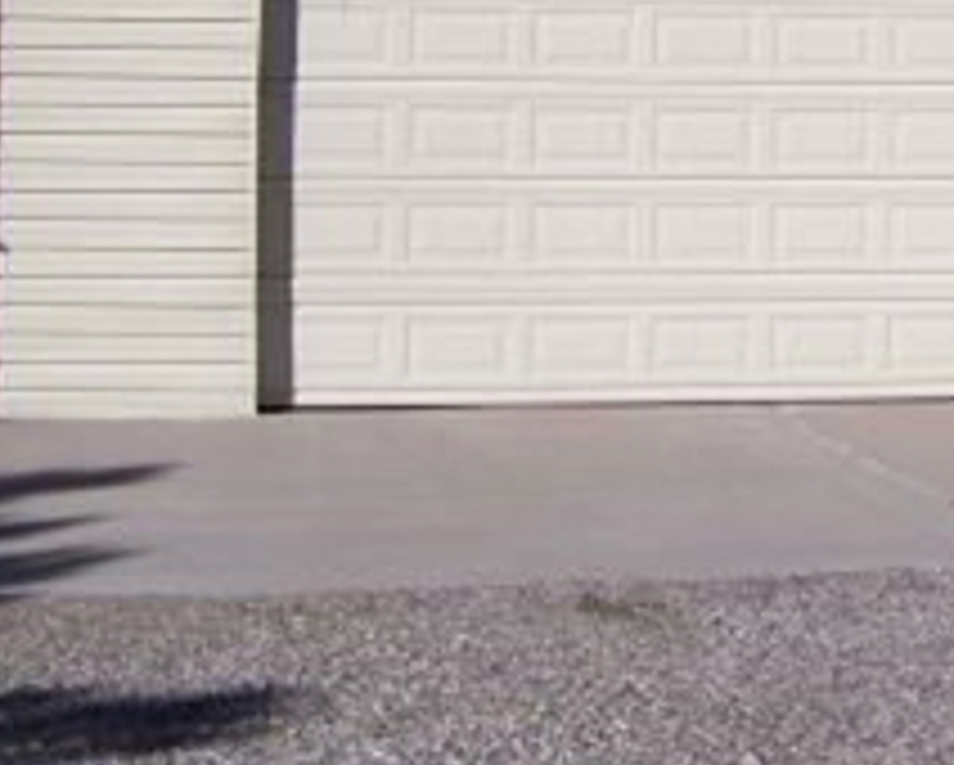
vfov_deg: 14.2
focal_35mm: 106
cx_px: 770
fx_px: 2996
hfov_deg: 17.9
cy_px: -117
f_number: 4.8
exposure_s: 1/1250
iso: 80
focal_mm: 6
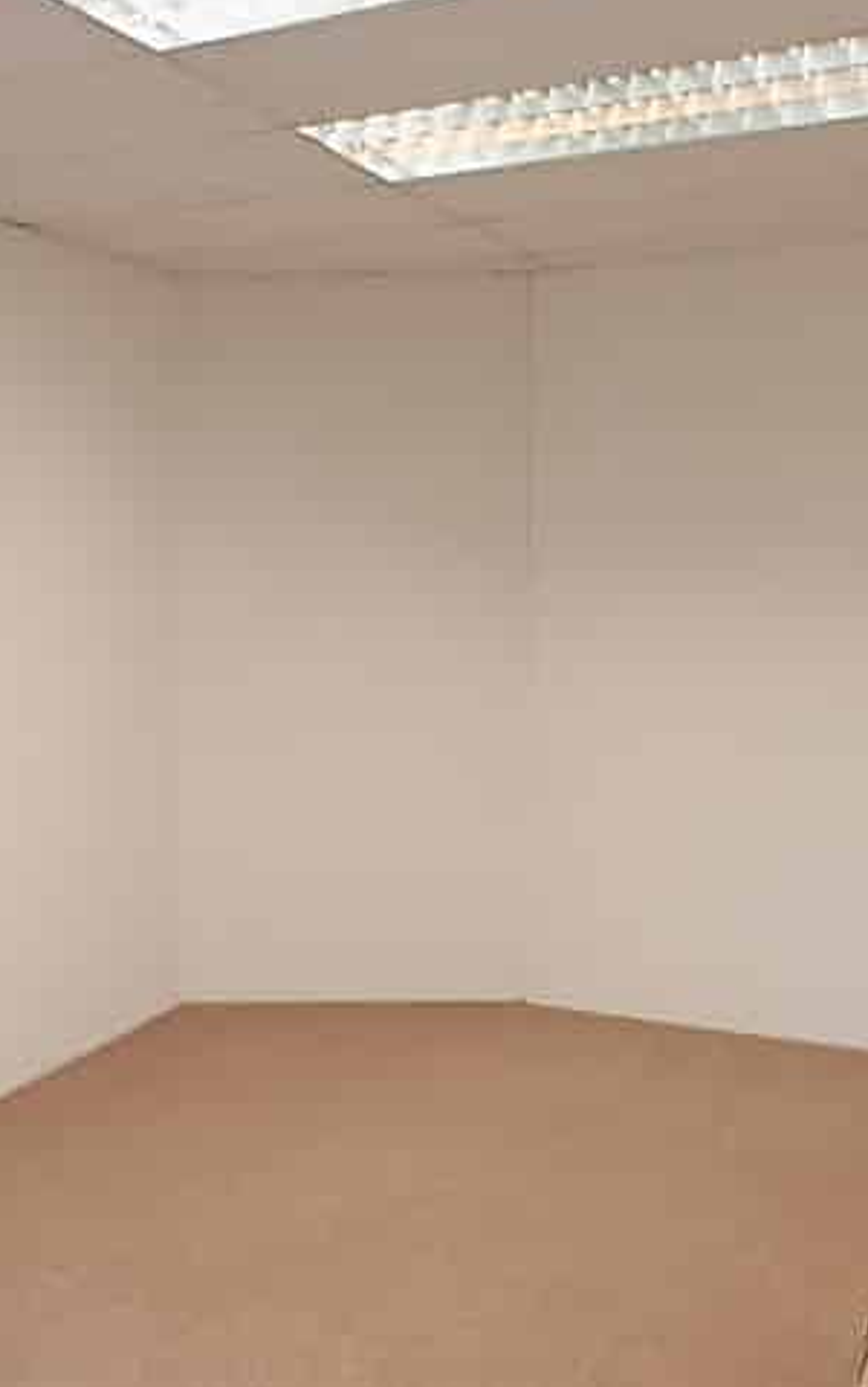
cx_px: 113
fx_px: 1209
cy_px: 682
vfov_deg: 59.6
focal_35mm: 32
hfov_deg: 37.3
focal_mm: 1.43
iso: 200
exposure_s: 1/33.3
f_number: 2.2
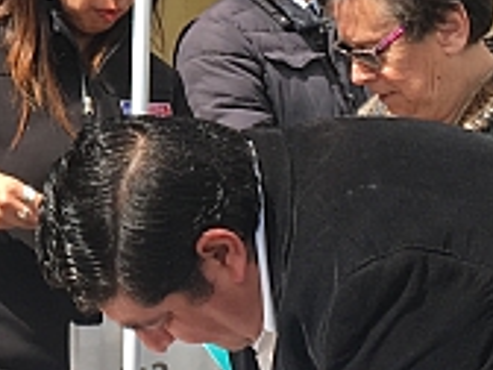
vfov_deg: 10.2
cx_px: -224
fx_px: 2037
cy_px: -56
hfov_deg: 13.1
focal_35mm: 143
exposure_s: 1/986
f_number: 2.2
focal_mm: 4.15
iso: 25
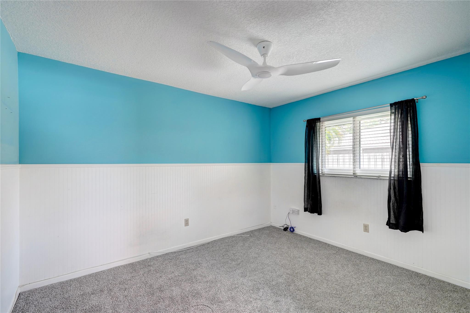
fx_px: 209
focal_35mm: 16
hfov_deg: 96.7
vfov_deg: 73.7
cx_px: 235
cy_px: 156
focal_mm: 16
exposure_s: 1/3.33
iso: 400
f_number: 8
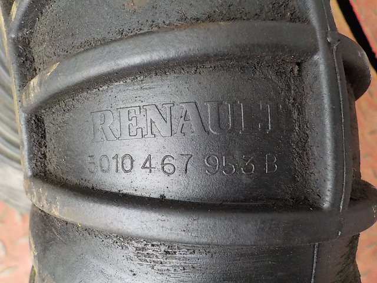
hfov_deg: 60.0
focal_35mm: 30
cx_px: 188
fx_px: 327
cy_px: 142
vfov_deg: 46.8
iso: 800
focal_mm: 4.1
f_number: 3.3
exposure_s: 1/40
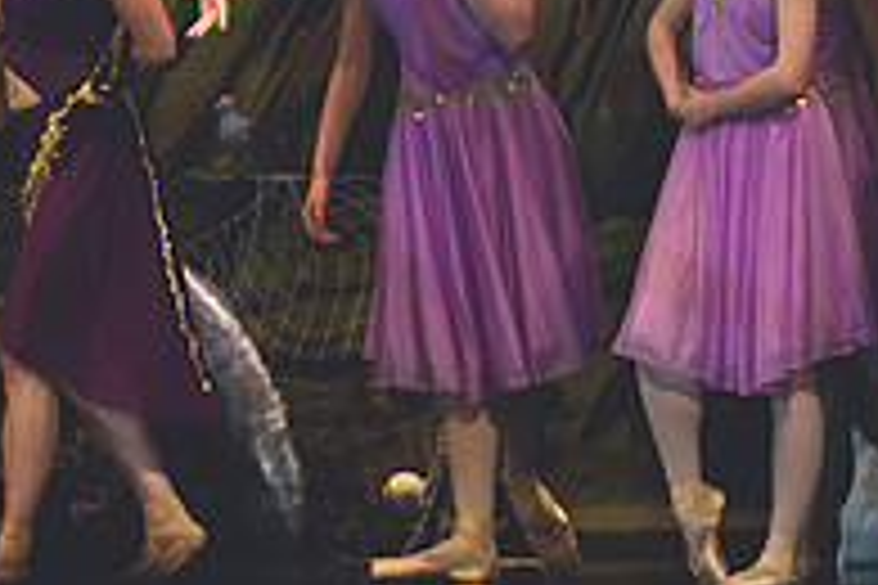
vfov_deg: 2.3
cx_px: -275
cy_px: 112
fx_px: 14681
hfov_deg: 3.4
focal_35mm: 602
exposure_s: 1/500
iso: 800
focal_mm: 135
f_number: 2.8
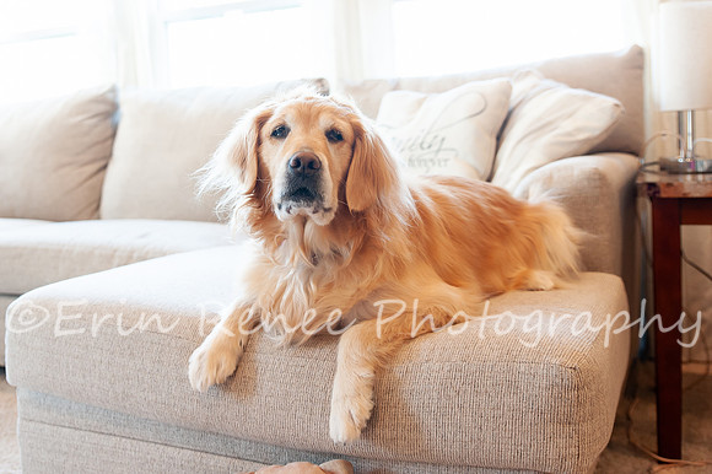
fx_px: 868
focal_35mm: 44
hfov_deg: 44.4
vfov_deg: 30.4
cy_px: 181
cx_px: 285
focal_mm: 34
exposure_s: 1/125
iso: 1000
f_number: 2.8
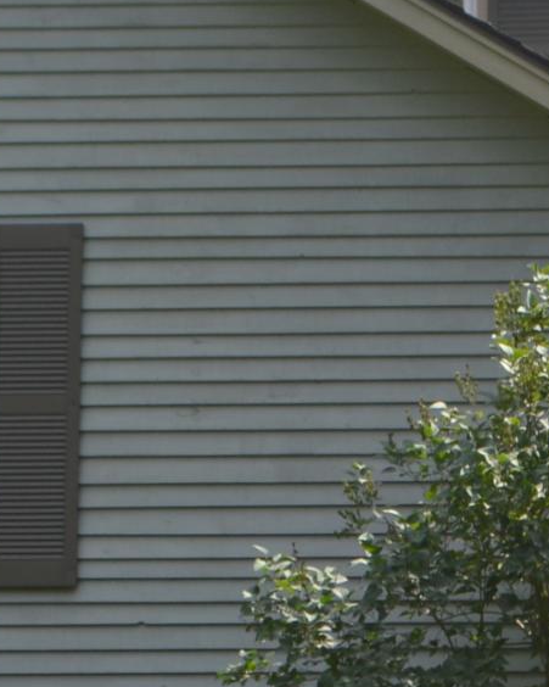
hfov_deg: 4.1
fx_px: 7598
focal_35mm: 374
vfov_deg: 5.2
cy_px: 412
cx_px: 660
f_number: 7.1
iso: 100
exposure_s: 1/200
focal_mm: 50
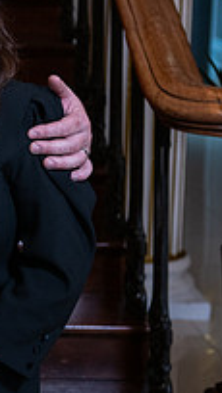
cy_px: 117
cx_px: -210
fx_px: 1400
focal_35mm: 134
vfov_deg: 16.0
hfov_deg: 8.6
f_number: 3.5
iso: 500
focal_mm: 45
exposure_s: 1/160
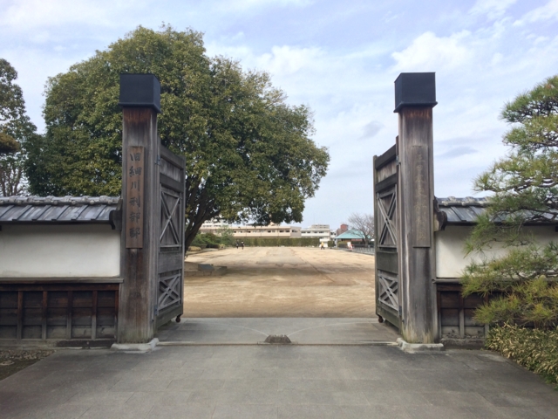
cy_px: 210
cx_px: 279
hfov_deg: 61.7
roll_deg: +0.4
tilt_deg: +4.1
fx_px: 467
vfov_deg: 48.2
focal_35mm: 29
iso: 32
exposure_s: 1/912
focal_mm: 4.15
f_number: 2.2
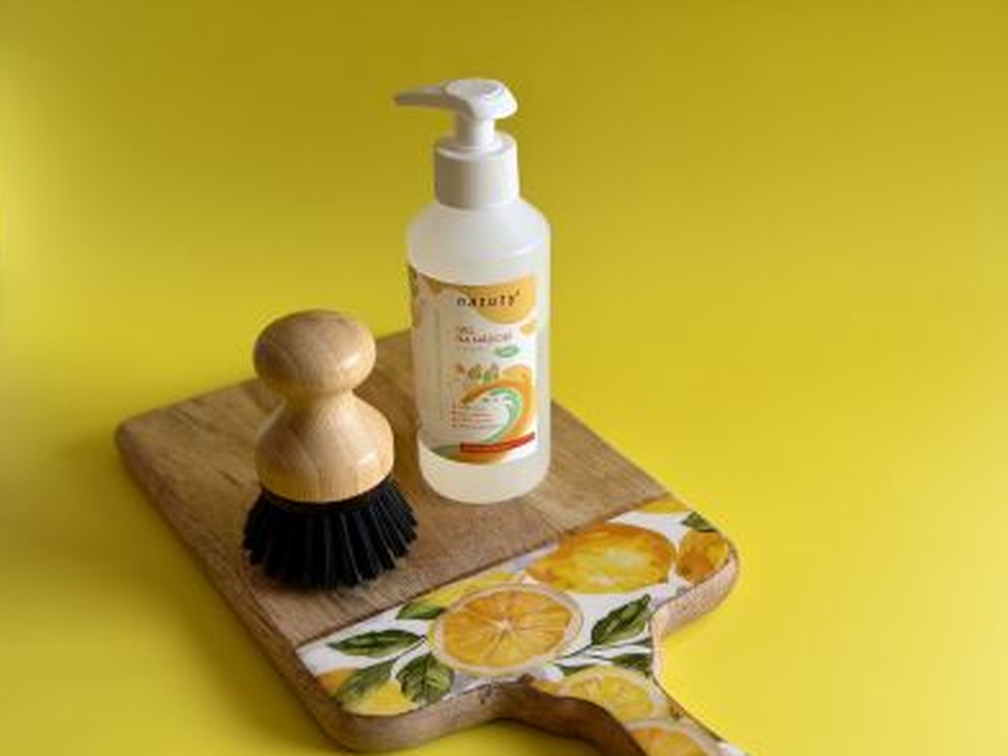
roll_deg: +1.3
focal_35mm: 49
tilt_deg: -31.2
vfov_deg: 29.7
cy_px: 383
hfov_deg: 38.9
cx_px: 501
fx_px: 1427
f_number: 1.78
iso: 100
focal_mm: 6.76
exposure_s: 1/60
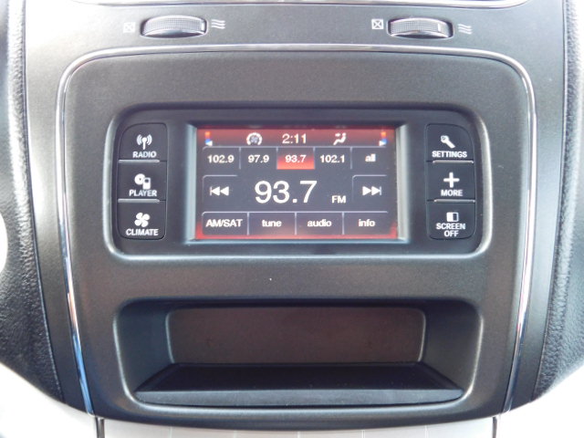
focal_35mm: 36
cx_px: 292
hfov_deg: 51.4
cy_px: 219
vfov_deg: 39.7
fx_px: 607
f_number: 3.5
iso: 250
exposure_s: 1/30
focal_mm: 6.3
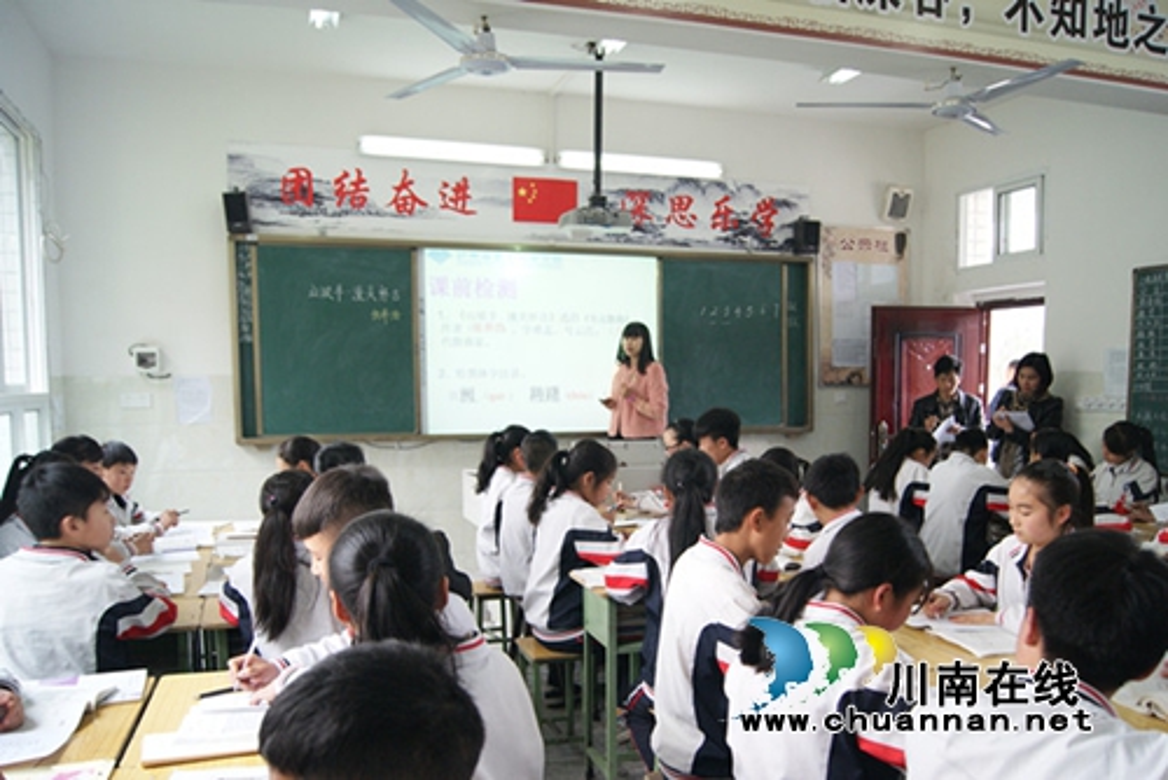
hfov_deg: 61.9
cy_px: 390
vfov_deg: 43.7
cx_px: 584
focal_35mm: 30
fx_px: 974
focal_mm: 20
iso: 400
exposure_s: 1/80
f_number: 3.5
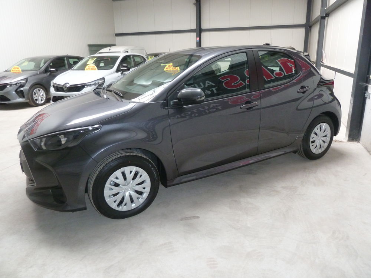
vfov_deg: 54.9
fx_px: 268
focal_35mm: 25
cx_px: 186
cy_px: 139
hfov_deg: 69.4
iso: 320
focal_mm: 4.1
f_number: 3.3
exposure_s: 1/30
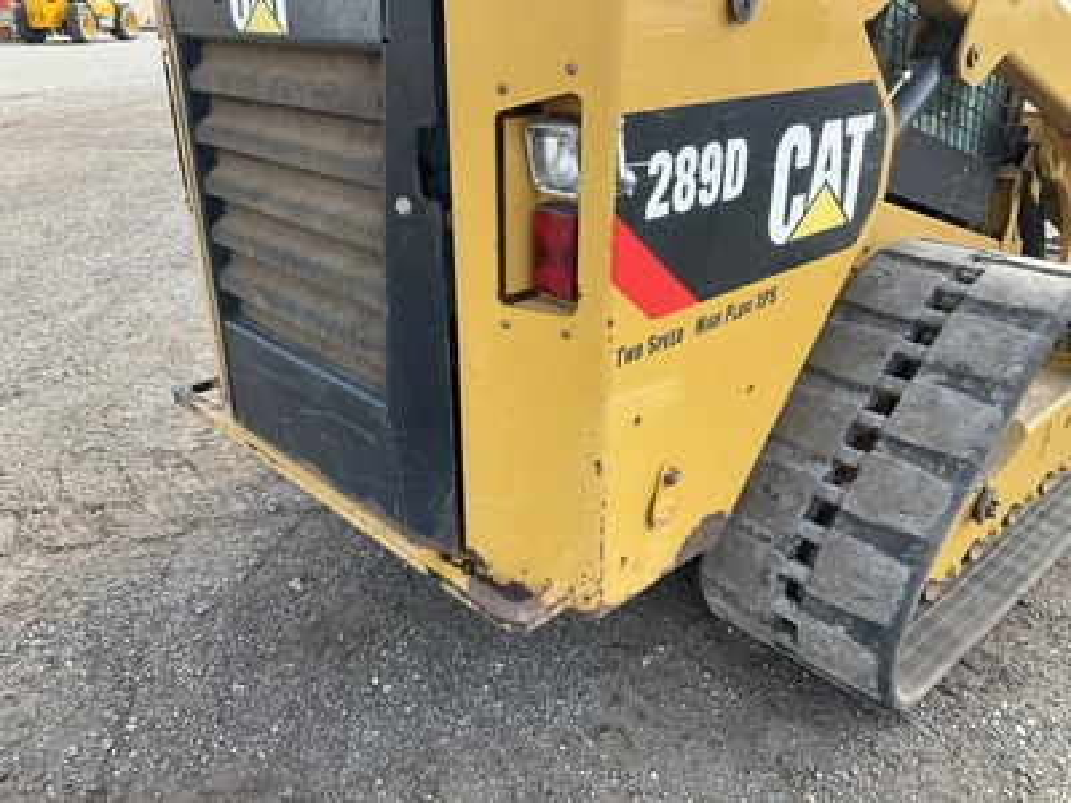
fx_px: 897
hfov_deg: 61.7
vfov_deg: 48.2
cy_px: 402
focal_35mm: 29
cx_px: 536
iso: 20
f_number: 1.8
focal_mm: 3
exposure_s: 1/192
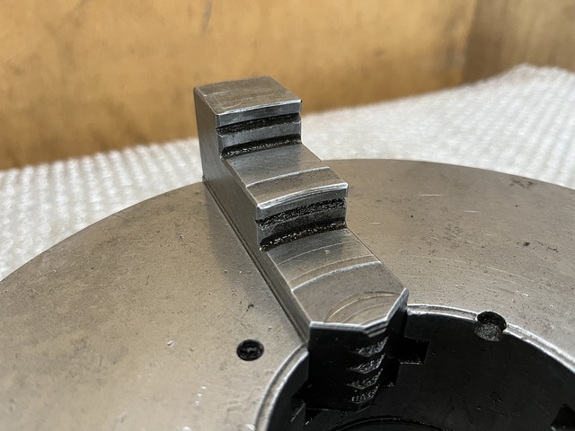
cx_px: 288
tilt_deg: -36.4
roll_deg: +0.5
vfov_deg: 53.1
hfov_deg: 67.3
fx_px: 432
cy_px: 216
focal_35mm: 26
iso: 125
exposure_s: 1/50
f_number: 1.6
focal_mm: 5.1
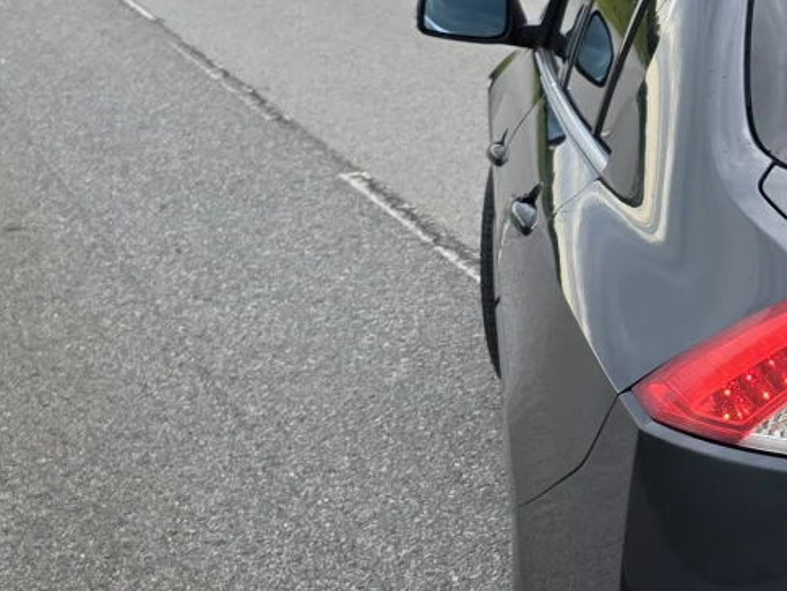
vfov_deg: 16.2
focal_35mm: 91
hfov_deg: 19.3
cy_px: 362
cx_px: 1125
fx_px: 2069
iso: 80
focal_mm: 6.3
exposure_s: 1/1899
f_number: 1.7
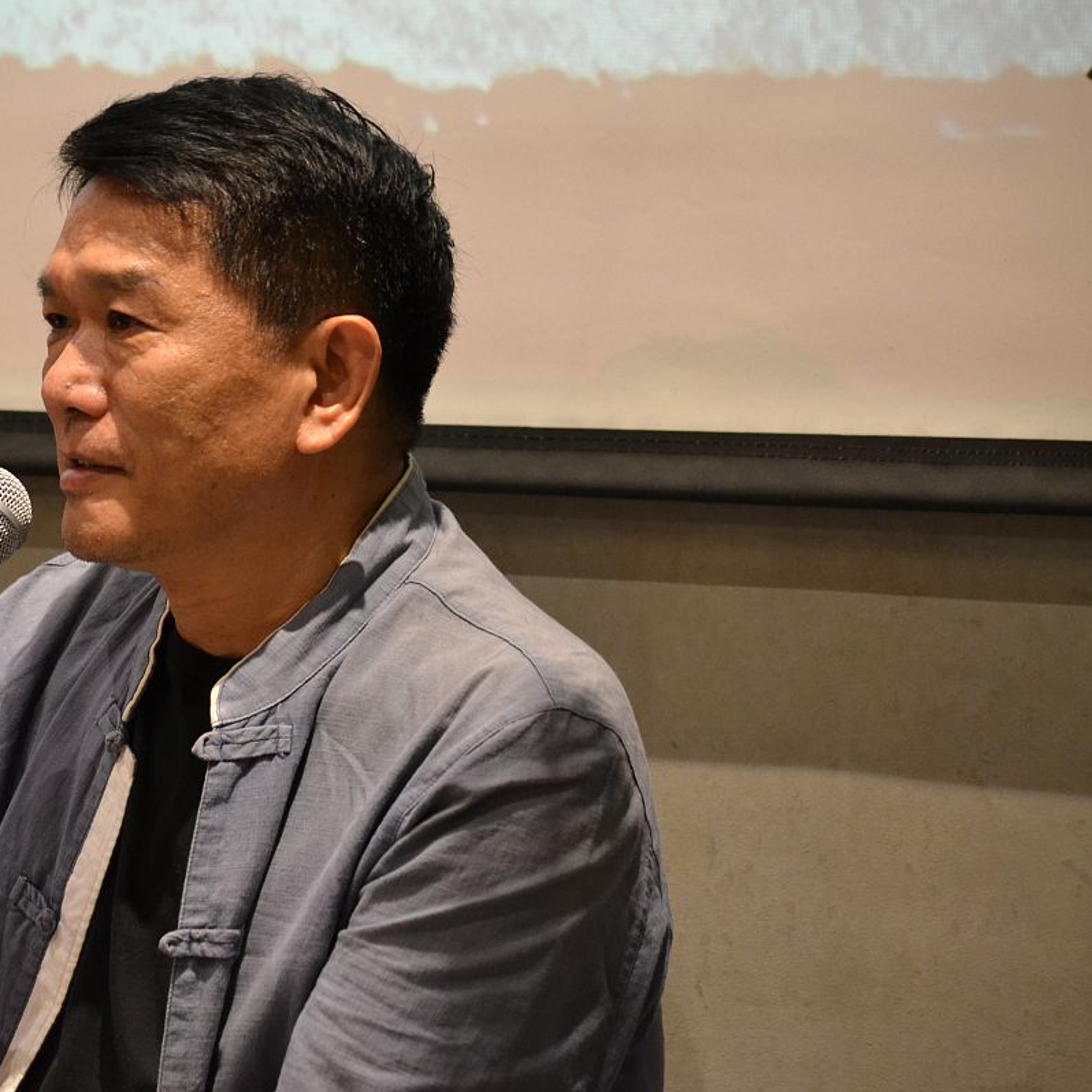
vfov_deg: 7.3
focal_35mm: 240
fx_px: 8553
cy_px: 546
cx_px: 374
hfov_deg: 7.3
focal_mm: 125
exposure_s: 1/40
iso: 1600
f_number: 4.8
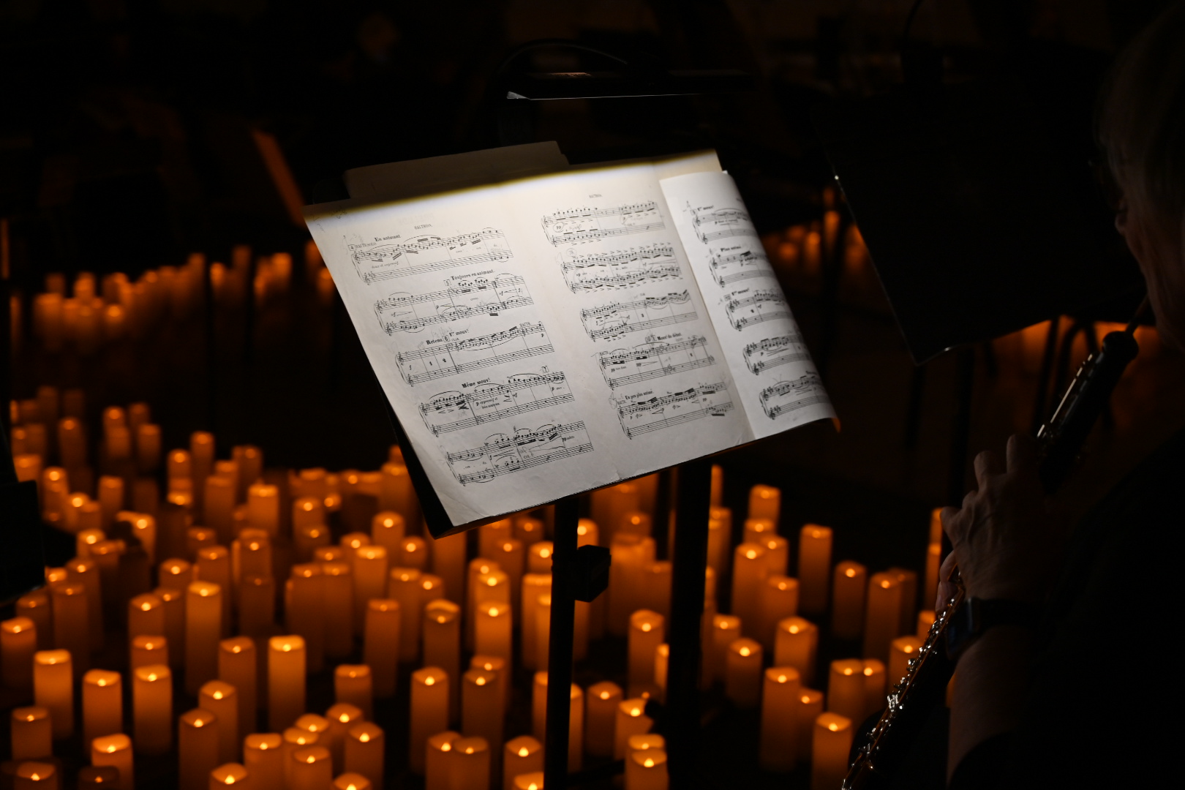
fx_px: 1810
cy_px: 395
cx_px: 592
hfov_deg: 36.2
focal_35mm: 55
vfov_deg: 24.6
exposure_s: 1/250
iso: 400
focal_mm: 55
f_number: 4
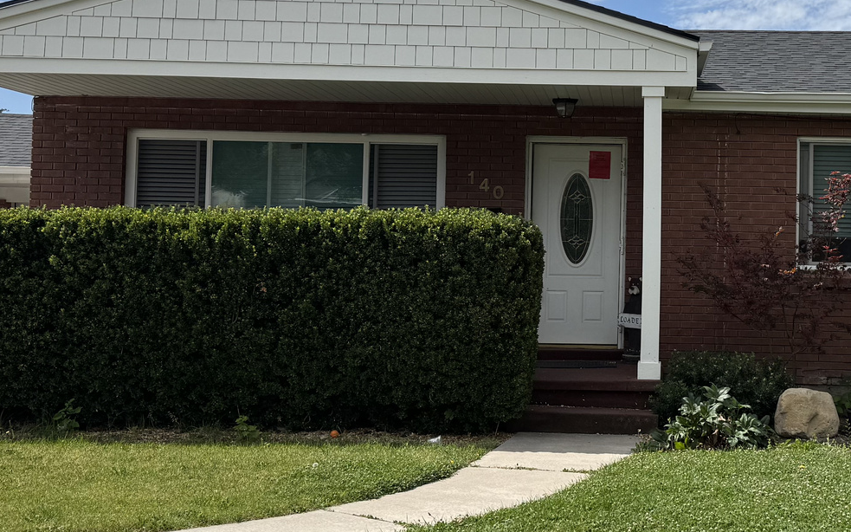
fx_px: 1229
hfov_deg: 37.2
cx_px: 647
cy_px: 188
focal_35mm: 53
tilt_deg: +2.8
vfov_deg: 24.3
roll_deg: -1.8
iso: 80
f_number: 1.78
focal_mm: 6.76
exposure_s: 1/5814
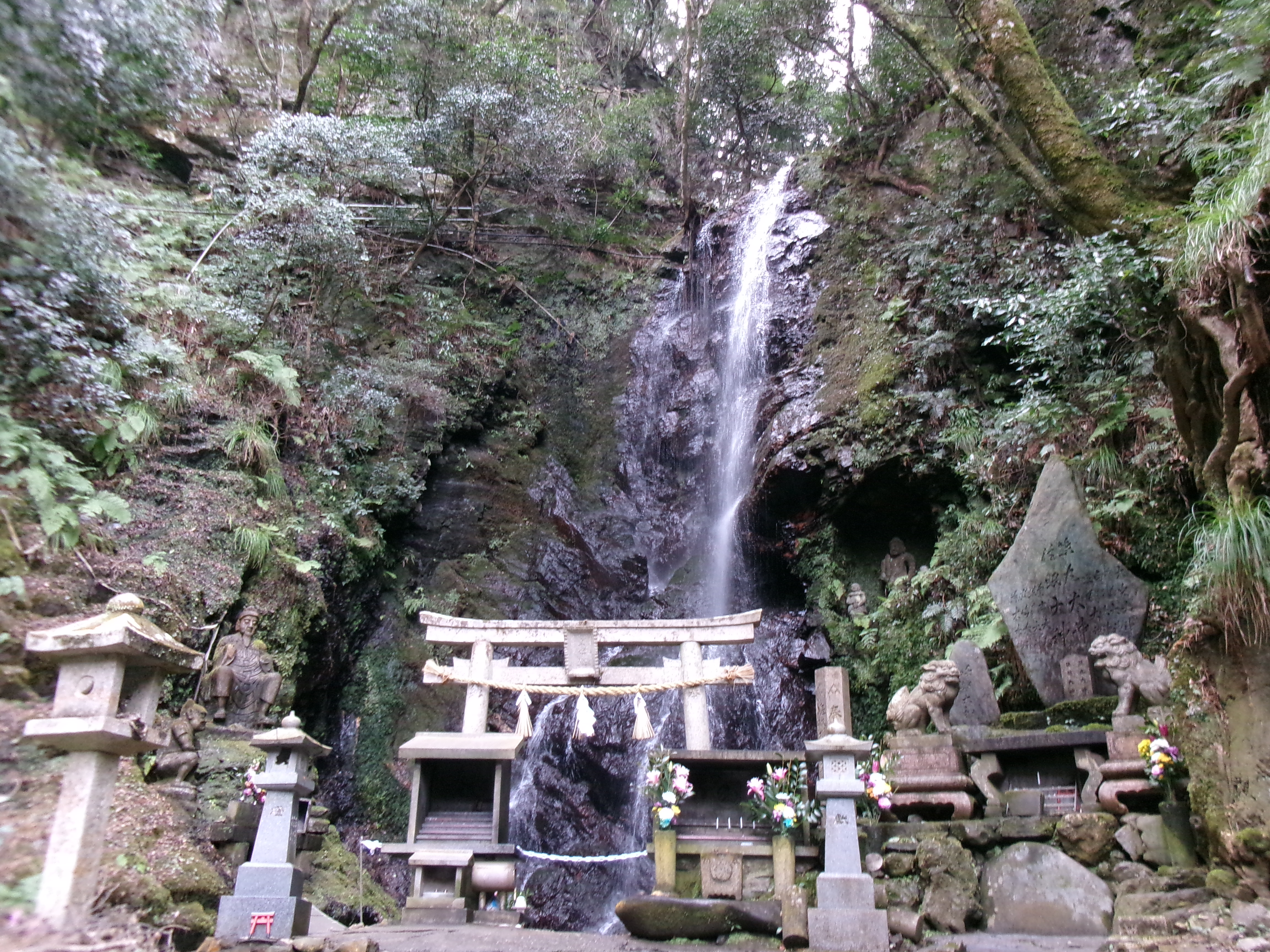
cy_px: 476
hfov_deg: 63.4
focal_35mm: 28
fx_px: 1027
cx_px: 635
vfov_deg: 49.7
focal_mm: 5.1
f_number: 3.9
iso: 400
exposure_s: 1/34
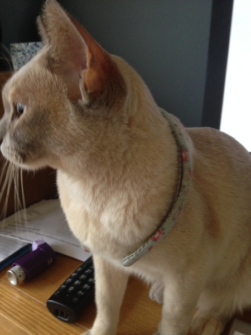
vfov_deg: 55.4
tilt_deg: -15.1
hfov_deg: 42.9
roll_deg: -0.5
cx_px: 126
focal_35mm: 33
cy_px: 168
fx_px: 319
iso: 160
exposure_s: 1/20
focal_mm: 4.12
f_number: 2.4
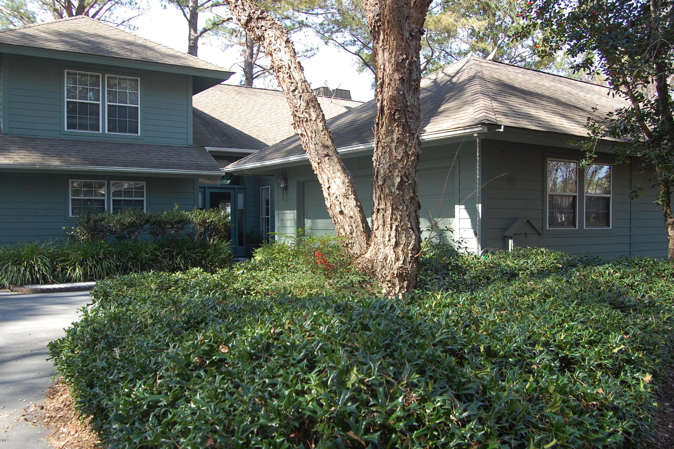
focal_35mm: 34
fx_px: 636
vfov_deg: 38.9
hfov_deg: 55.8
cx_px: 328
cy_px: 225
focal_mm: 22
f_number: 5.6
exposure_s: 1/125
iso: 200
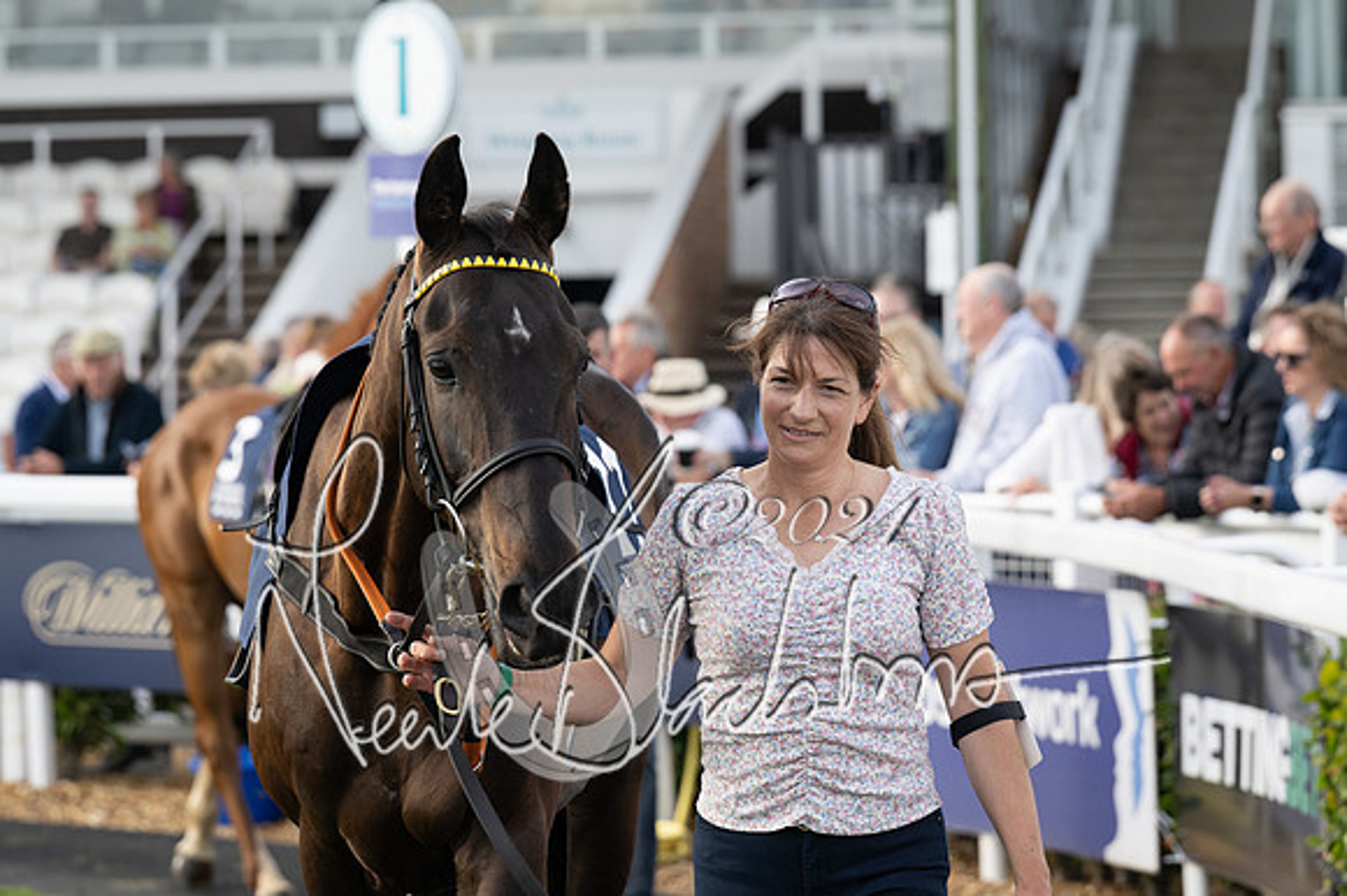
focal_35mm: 157
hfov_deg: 13.1
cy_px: 448
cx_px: 674
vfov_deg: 8.7
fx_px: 5871
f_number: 4
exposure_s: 1/800
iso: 400
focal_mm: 105
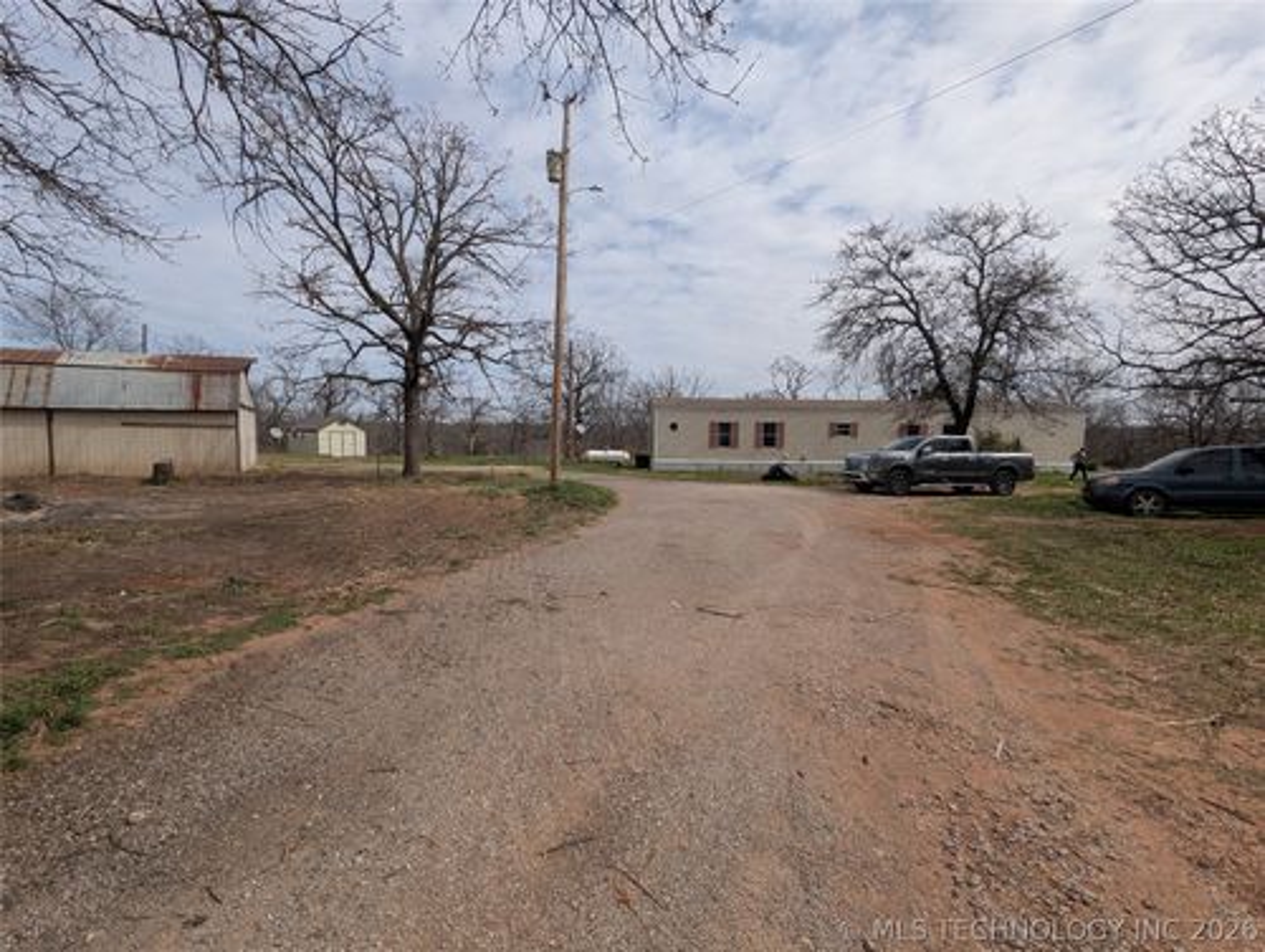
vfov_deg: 78.2
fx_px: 585
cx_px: 632
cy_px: 476
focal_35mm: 16
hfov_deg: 94.4
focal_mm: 2.35
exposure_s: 1/2326
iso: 50
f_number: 2.2
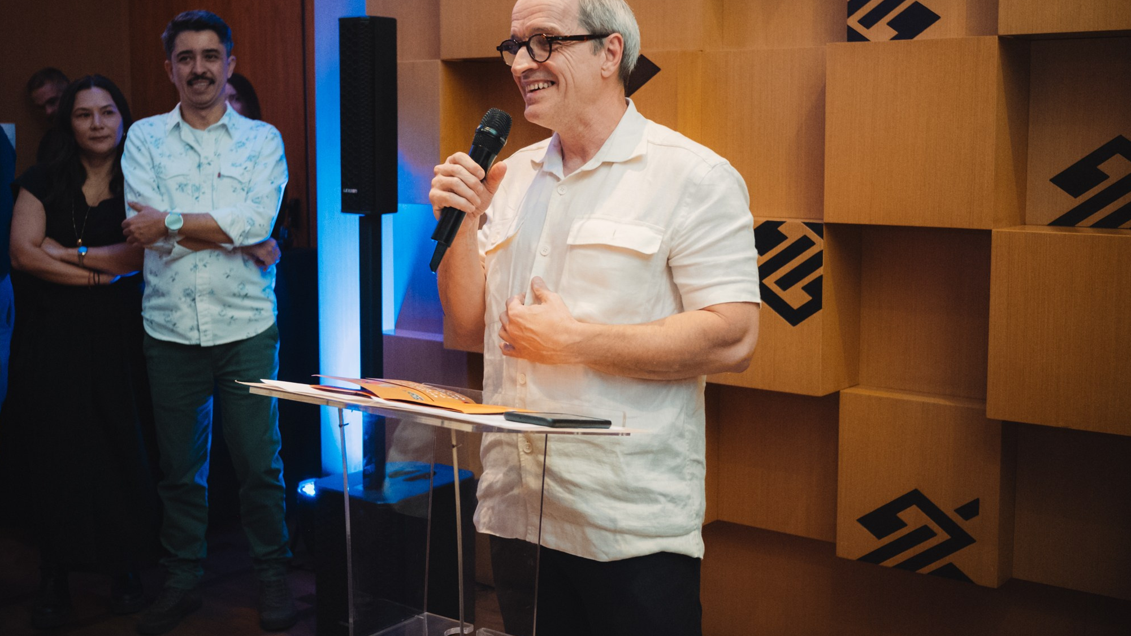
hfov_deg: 46.4
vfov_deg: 27.1
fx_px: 1320
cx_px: 558
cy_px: 278
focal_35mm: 44
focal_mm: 27
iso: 3200
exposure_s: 1/125
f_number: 3.2
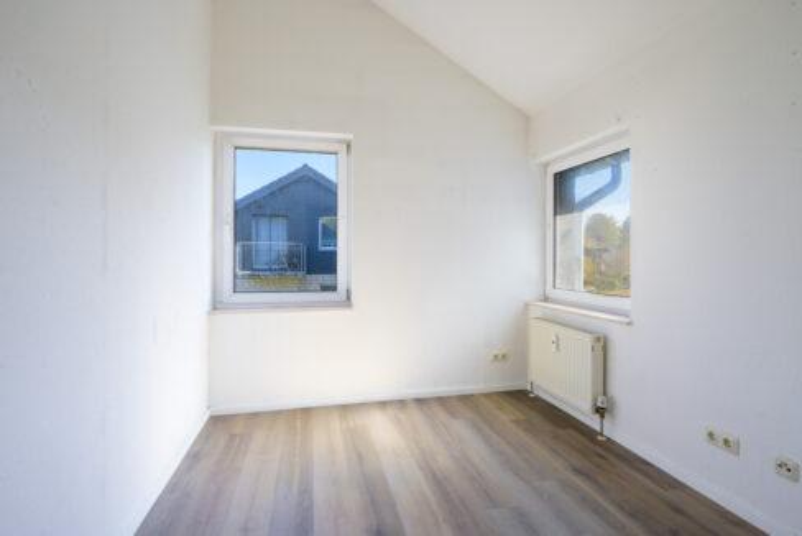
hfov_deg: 91.6
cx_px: 401
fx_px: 390
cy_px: 268
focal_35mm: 18
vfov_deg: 69.0
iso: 200
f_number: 9
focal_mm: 17.5
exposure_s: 1/80
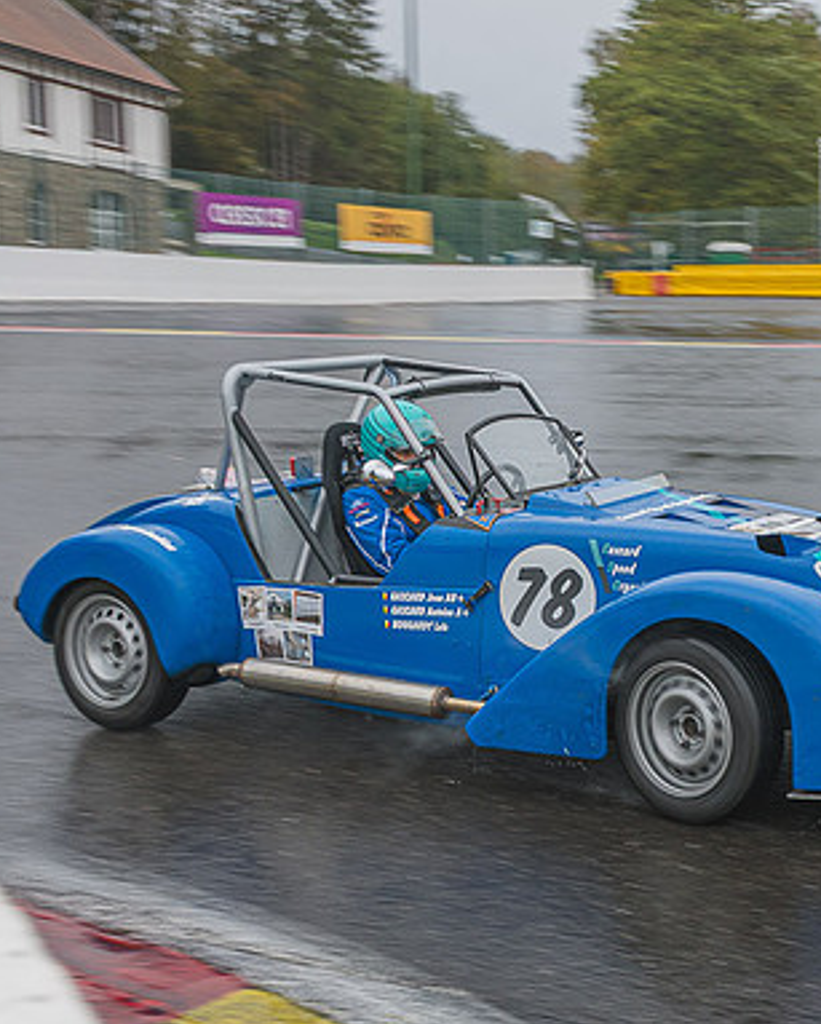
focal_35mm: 58
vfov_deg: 32.4
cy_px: 574
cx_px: 775
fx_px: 1760
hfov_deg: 25.3
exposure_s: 1/200
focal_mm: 28
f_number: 5
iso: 140
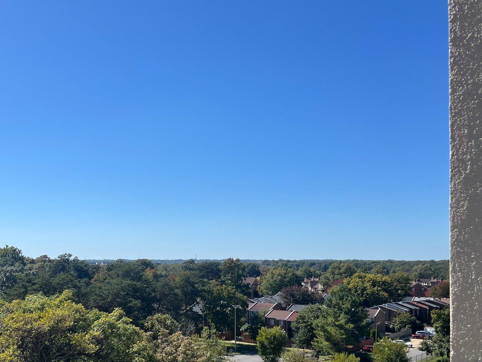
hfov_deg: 45.3
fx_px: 571
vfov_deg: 34.8
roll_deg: -0.9
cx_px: 174
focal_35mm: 41
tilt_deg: -0.1
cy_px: 243
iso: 50
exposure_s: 1/4854
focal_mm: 5.1
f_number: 1.6
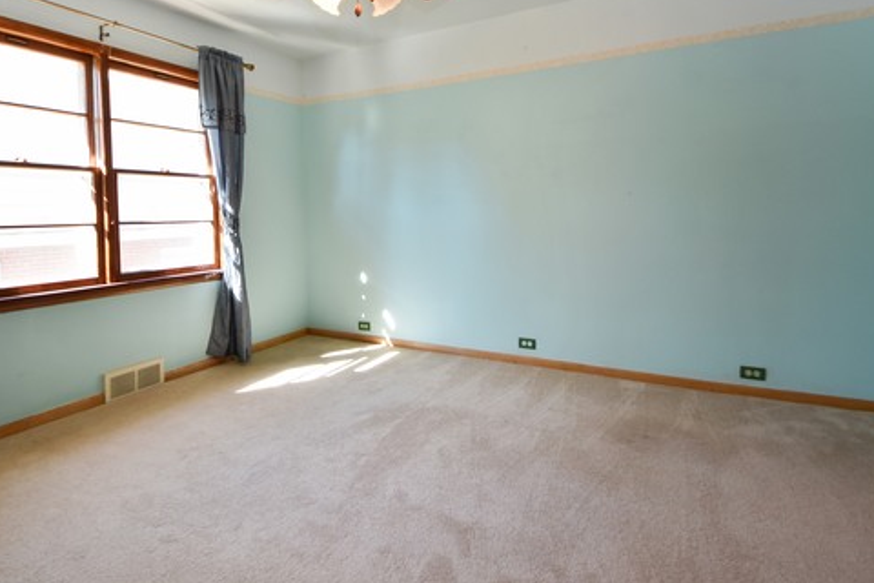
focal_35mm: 20
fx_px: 486
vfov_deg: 61.0
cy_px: 216
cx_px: 402
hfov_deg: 83.8
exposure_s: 1/13
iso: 200
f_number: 9
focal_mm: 10
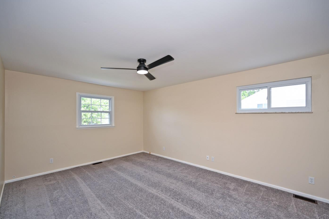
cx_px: 166
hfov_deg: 100.4
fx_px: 137
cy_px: 115
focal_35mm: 15
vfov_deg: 77.2
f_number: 5
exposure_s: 1/100
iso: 200
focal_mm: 14
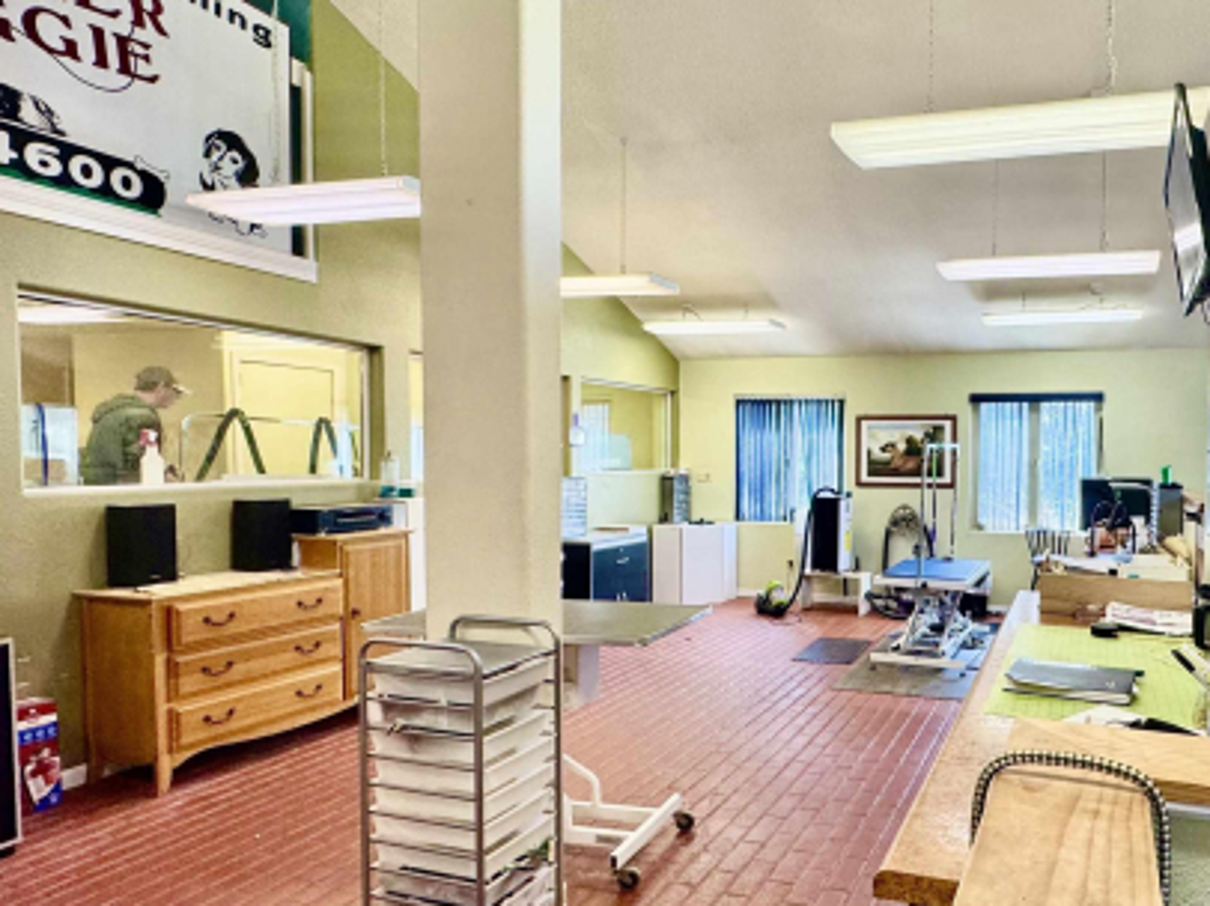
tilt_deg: -2.8
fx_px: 803
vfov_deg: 58.8
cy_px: 489
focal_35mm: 23
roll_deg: -1.8
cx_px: 884
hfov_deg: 69.8
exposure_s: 1/120
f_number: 2.2
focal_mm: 2.22
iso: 160
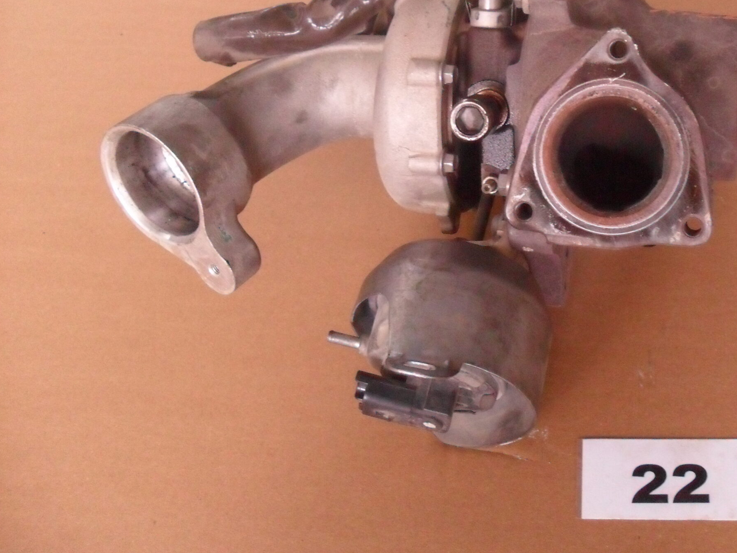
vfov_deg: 29.0
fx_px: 1065
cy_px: 220
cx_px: 523
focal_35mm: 50
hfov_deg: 37.5
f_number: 3
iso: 400
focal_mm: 6.3
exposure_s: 1/30
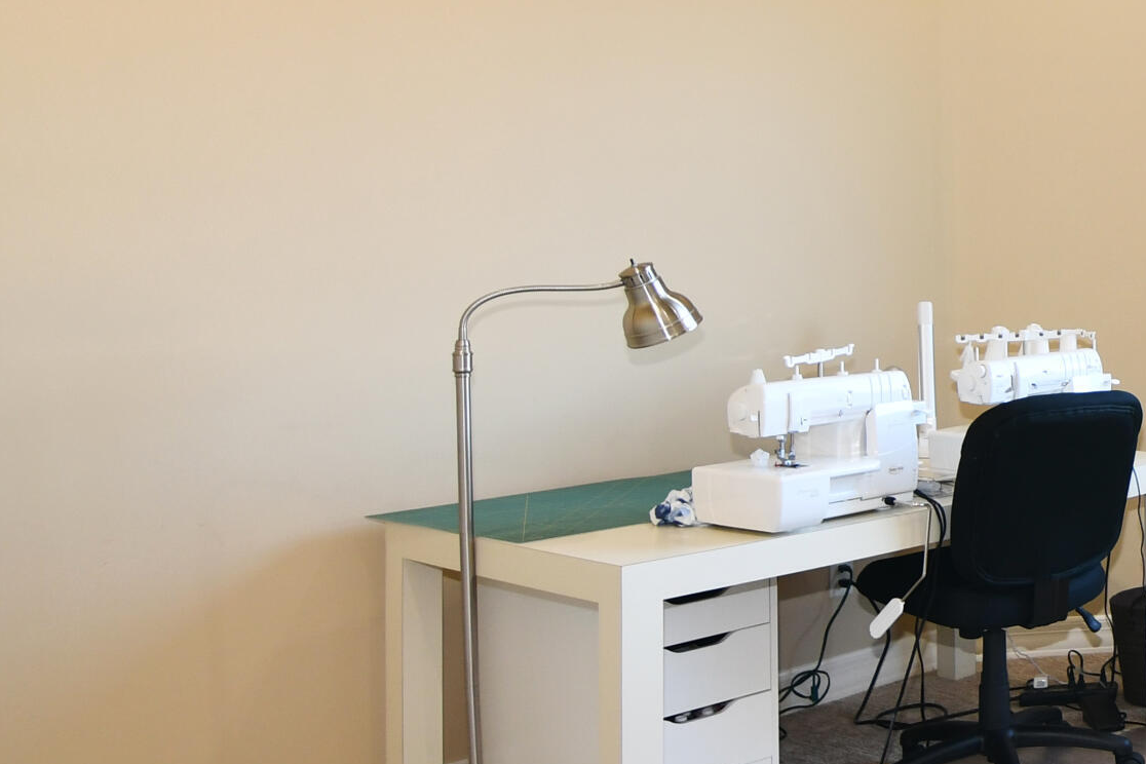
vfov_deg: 30.9
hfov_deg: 33.3
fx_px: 1369
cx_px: 1490
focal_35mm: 43
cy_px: 245
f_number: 4
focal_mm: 11
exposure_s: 1/60
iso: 250
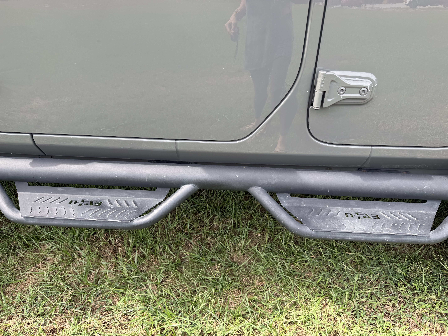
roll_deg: +0.0
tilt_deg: -31.1
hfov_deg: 71.6
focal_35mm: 24
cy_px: 168
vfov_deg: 56.8
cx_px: 224
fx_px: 311
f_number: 1.78
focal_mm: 6.76
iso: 80
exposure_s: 1/671
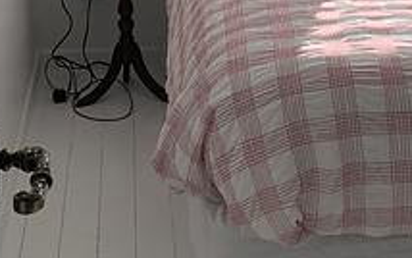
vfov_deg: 14.6
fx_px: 966
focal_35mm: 86
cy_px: -63
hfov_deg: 24.1
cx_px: 198
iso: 20
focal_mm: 3.99
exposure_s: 1/539
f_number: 1.8
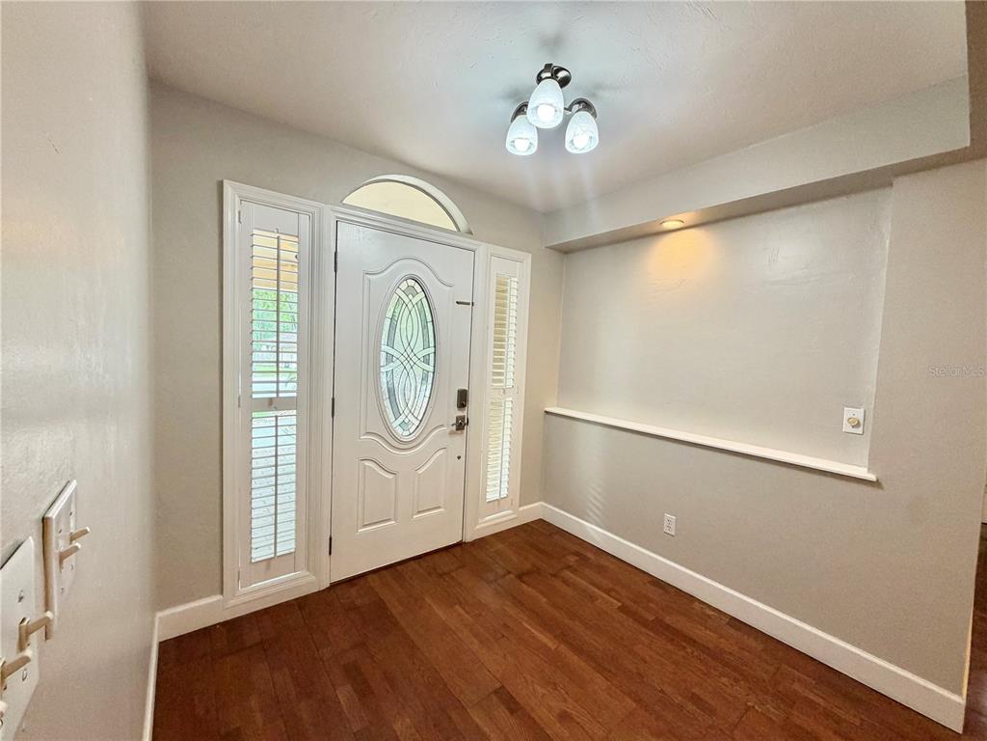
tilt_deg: -2.2
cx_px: 494
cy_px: 370
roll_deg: -1.8
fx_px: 399
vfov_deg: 85.7
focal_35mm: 14
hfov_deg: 102.1
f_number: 2.2
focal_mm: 2.22
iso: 160
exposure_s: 1/60
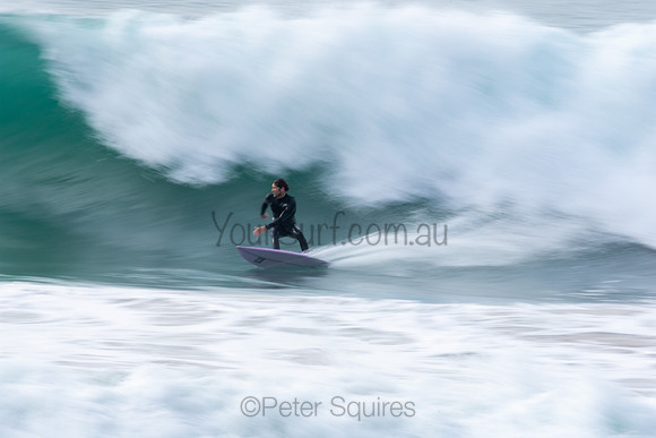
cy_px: 219
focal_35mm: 750
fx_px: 13669
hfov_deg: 2.7
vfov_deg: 1.8
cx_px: 328
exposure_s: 1/25
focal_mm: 500
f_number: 22
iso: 100
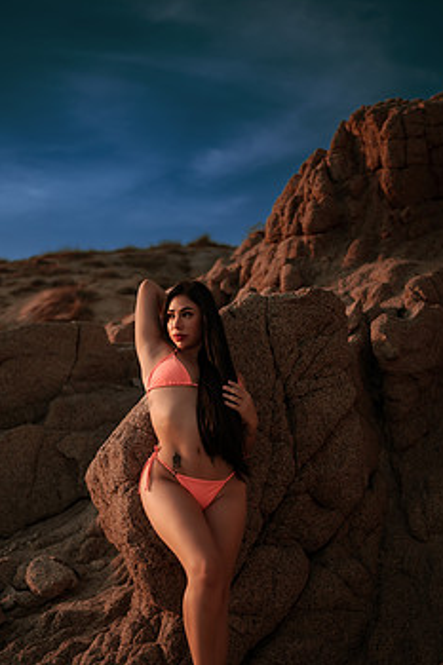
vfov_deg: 43.3
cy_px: 408
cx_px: 192
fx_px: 831
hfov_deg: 29.8
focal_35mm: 45
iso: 100
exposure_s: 1/2500
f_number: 1.8
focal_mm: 35
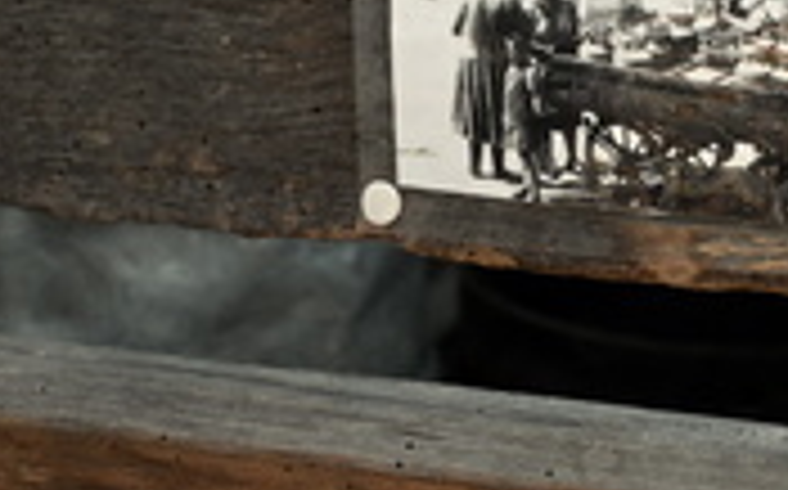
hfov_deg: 23.7
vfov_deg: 14.7
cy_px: -97
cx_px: 657
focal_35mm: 86
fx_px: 1840
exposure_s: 1/250
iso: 400
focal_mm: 24.5
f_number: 4.2
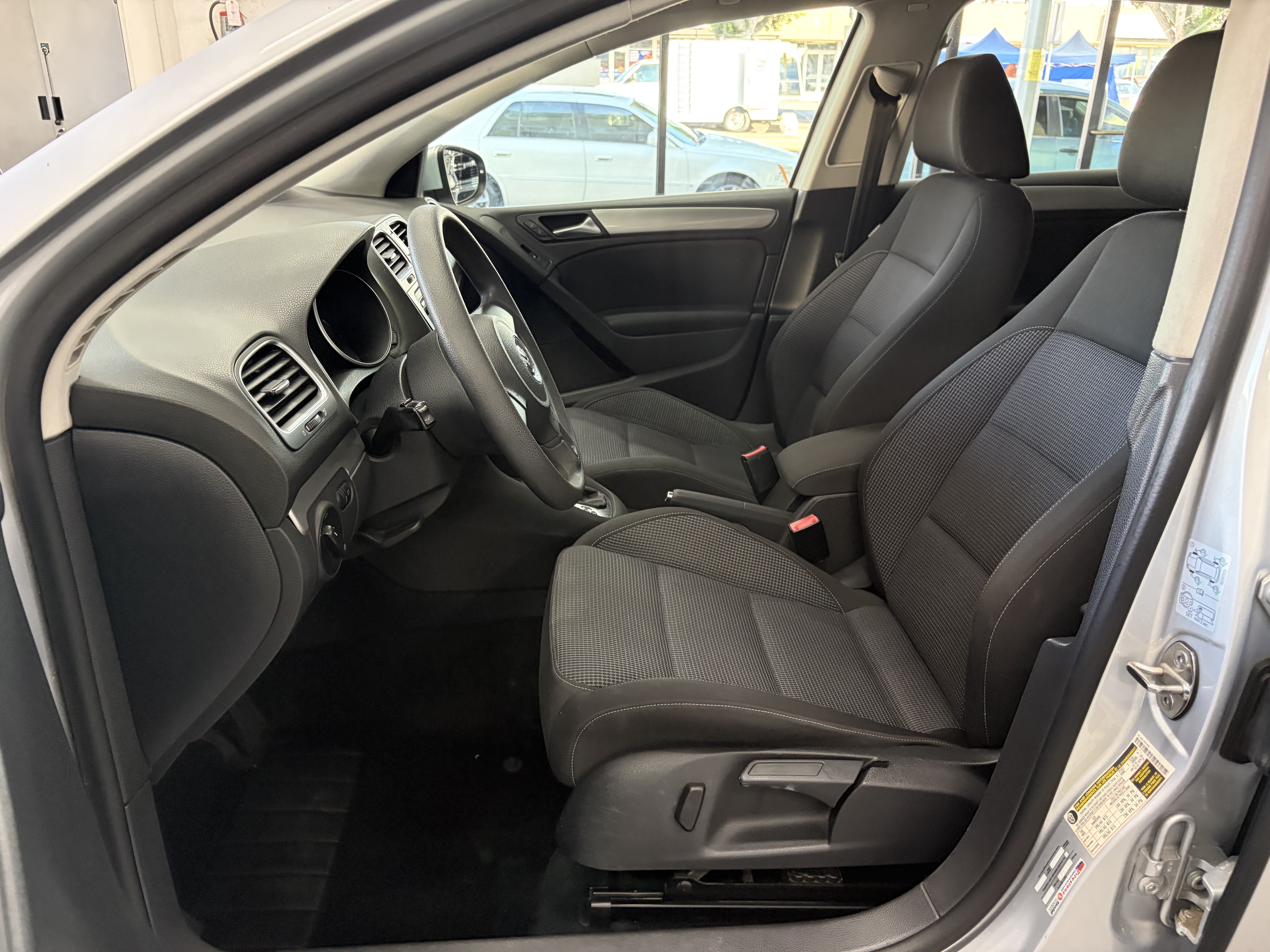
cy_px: 476
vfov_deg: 53.1
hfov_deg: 67.3
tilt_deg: -21.0
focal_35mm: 26
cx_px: 635
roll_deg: -2.6
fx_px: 954
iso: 250
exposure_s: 1/60
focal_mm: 5.96
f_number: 1.6
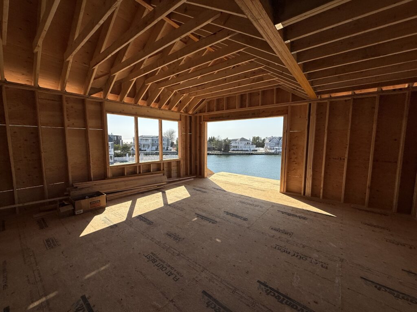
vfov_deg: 85.7
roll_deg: +0.2
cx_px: 208
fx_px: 169
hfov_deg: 102.1
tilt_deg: -4.6
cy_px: 156
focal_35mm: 14
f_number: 2.2
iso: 50
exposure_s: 1/2410
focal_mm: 2.22
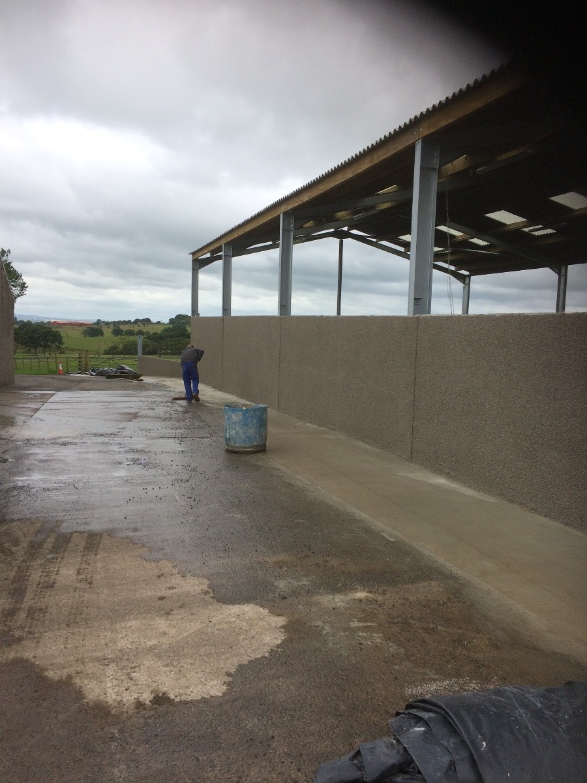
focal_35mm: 29
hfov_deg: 48.2
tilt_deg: -5.7
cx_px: 294
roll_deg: -1.1
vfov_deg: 61.7
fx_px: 656
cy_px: 392
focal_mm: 4.15
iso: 32
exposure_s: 1/1325
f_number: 2.2
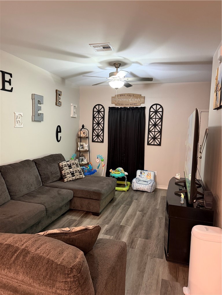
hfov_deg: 56.8
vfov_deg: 71.6
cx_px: 111
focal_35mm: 24
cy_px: 148
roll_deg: -2.7
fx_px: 205
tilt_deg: -5.5
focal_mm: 6.76
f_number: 1.78
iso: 640
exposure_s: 1/60
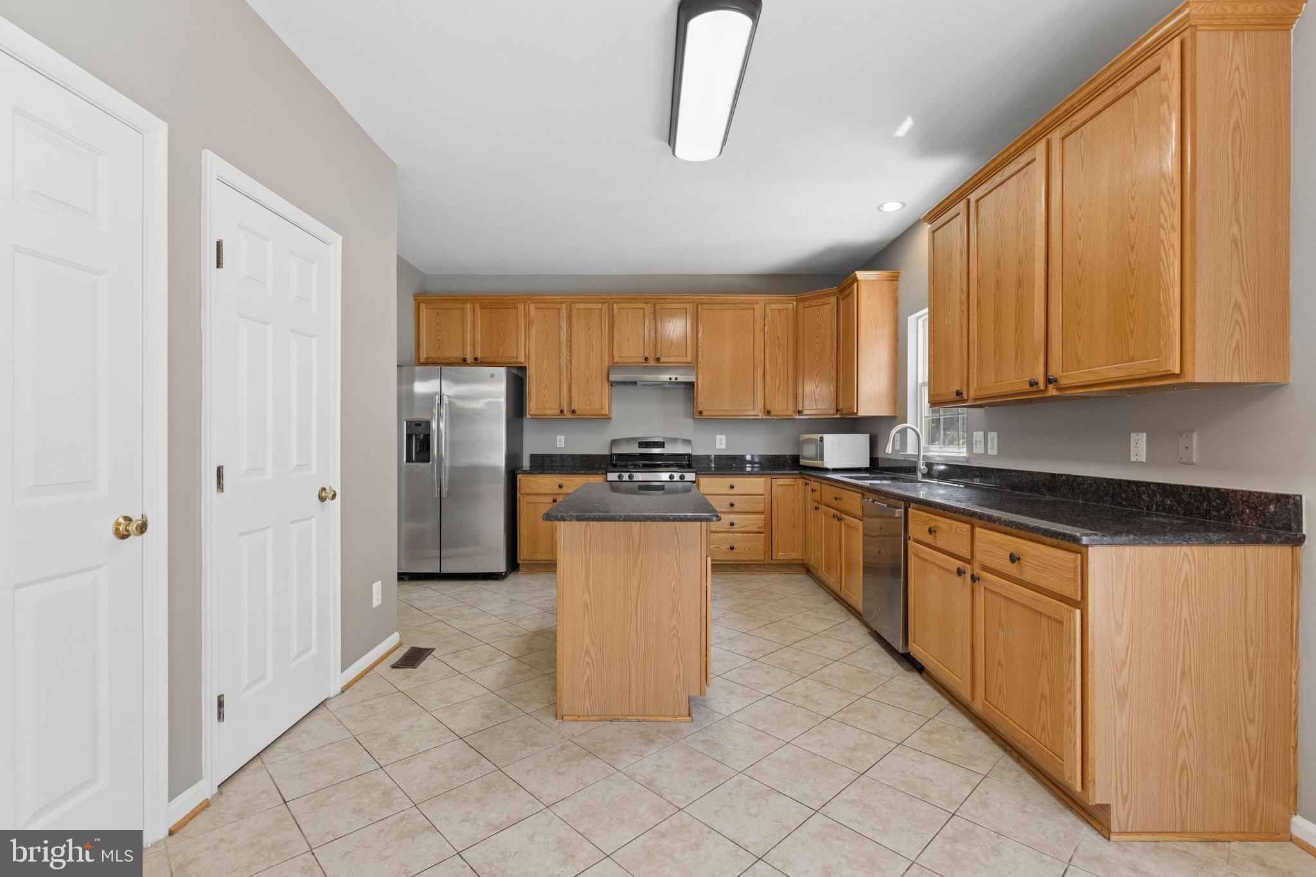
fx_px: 592
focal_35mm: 16
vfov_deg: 73.1
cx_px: 658
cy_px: 438
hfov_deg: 96.0
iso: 1250
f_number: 7.1
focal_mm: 16.2
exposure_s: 1/80
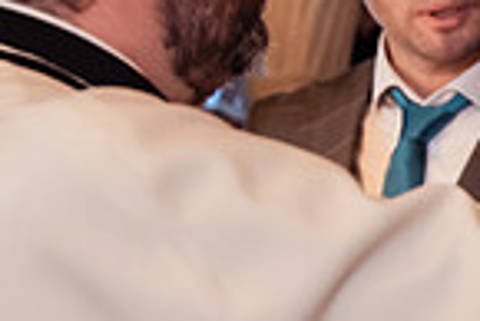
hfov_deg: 12.7
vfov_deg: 9.0
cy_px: 240
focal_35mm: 152
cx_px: 755
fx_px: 2029
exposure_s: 1/125
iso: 1600
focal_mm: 38
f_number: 2.8
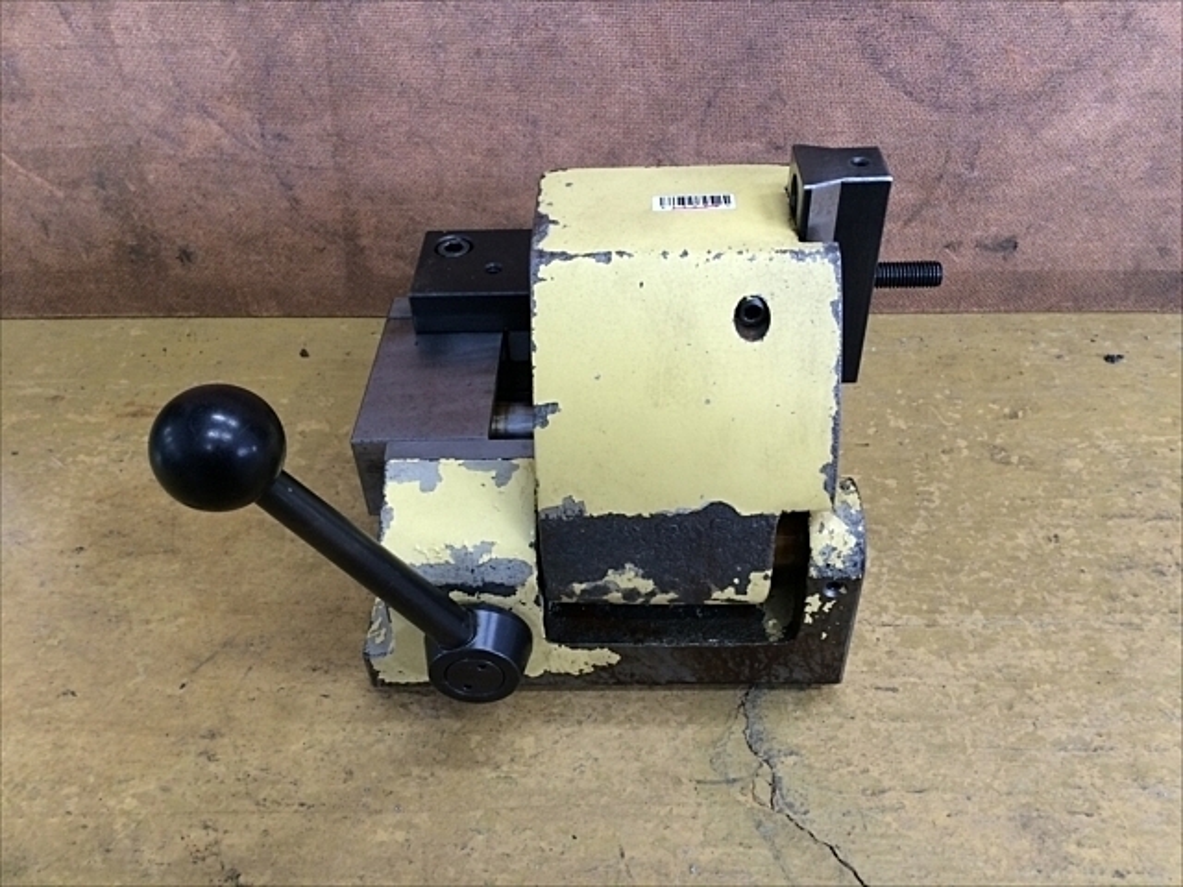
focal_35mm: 29
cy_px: 444
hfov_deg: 61.7
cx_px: 592
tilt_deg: -45.3
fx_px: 991
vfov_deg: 48.2
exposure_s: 1/30
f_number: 2.2
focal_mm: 4.15
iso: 125
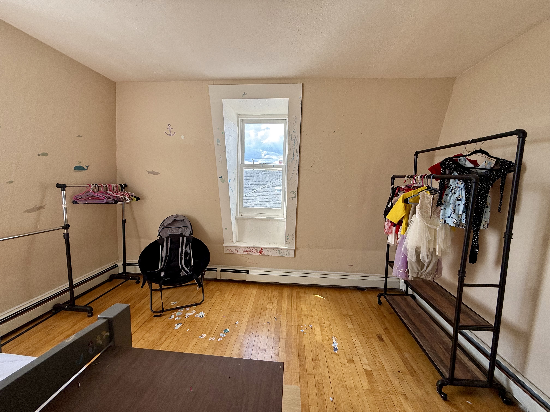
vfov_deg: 85.7
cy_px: 206
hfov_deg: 102.1
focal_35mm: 14
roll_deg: -1.1
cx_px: 275
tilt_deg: -5.6
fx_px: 222
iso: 40
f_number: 2.2
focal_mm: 2.22
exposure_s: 1/107
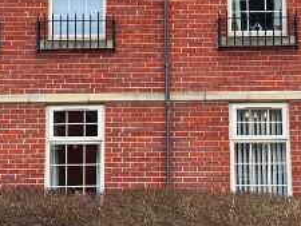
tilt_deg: +9.2
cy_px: 24
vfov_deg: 13.5
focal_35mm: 109
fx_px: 948
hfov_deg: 18.0
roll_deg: -0.2
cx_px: 165
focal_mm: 6.86
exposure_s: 1/204
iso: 80
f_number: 1.78
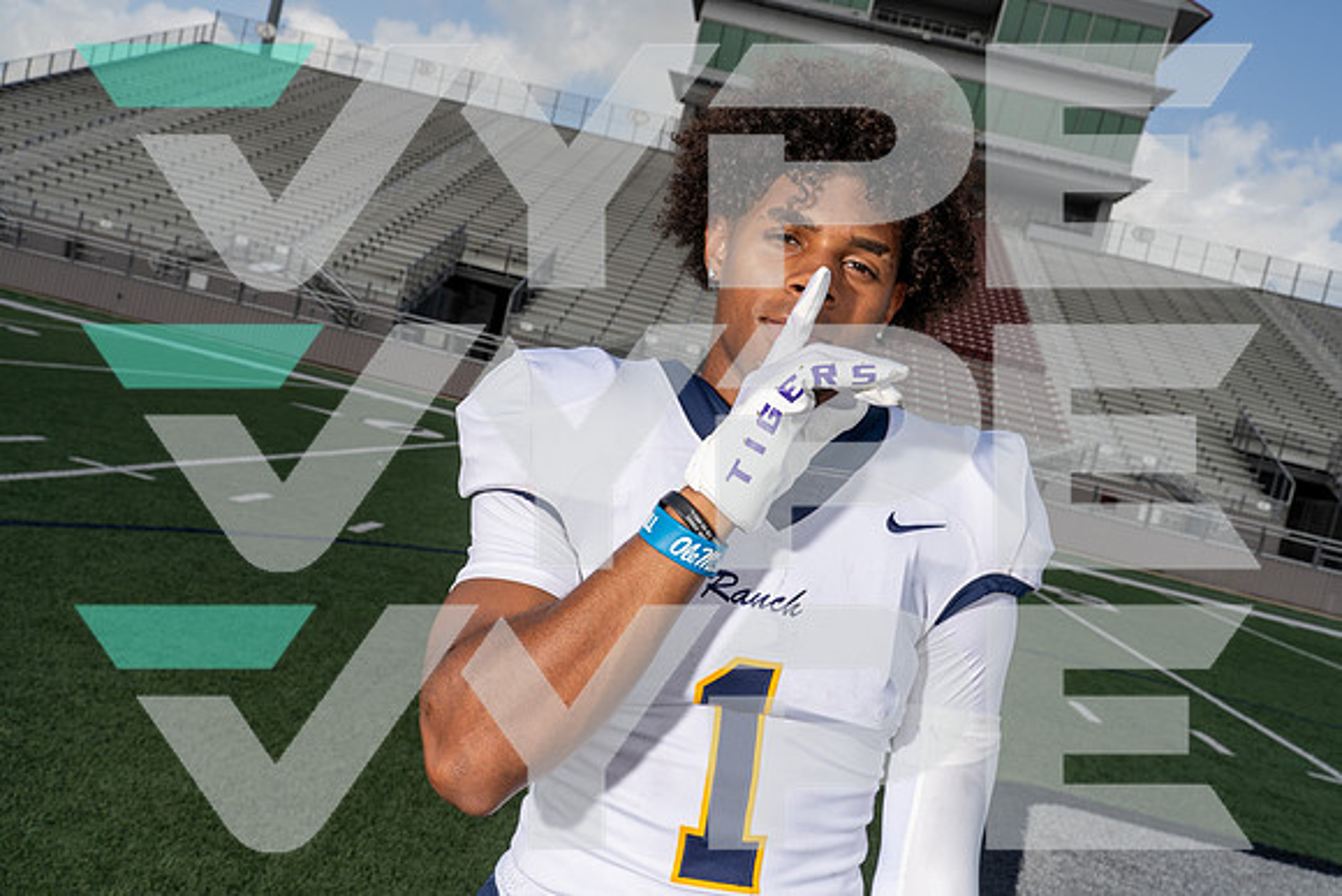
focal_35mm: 33
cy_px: 448
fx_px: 1230
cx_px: 671
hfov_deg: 57.2
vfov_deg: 40.0
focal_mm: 33
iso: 100
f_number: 11
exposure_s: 1/250
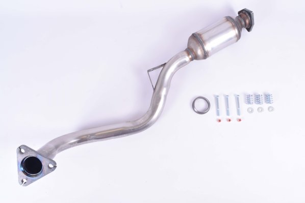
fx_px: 280
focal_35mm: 33
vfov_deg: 40.0
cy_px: 102
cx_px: 152
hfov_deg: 57.2
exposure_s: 1/60
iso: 400
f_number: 16
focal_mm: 22
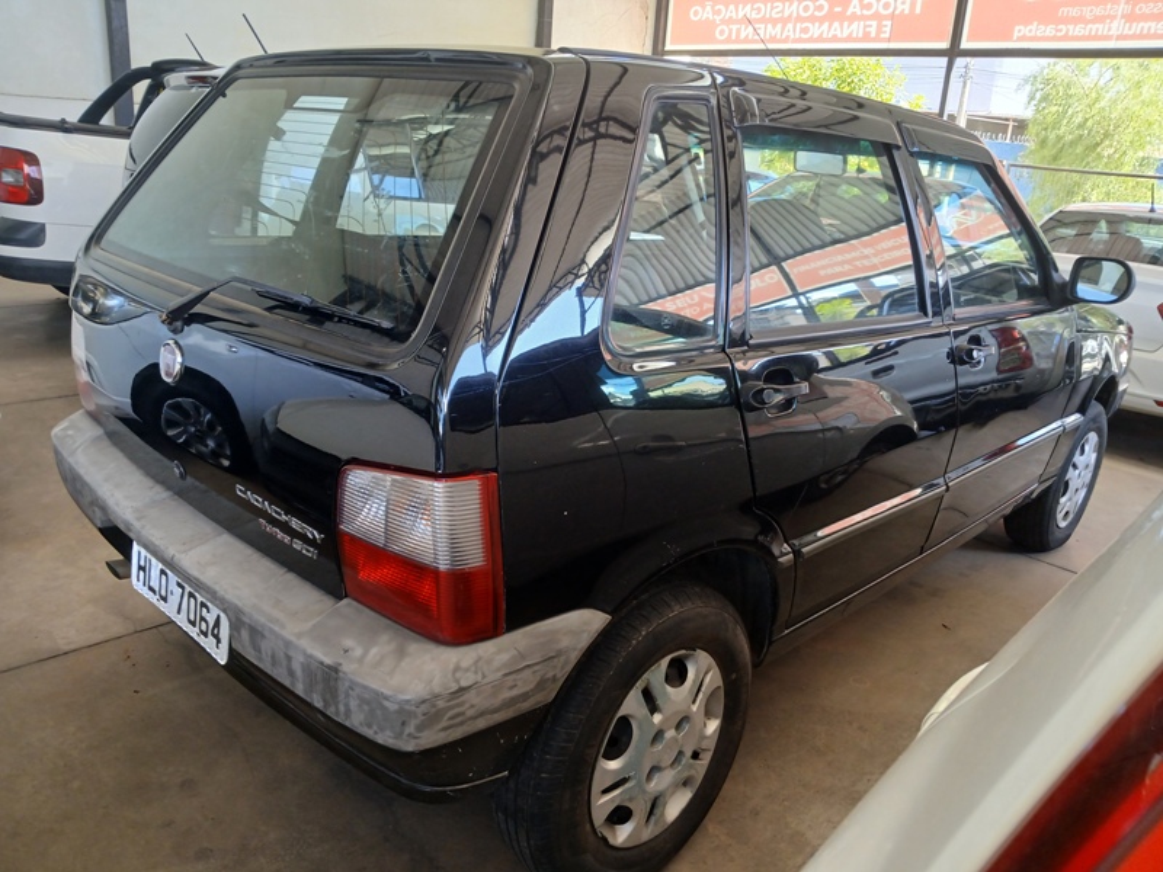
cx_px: 582
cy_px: 436
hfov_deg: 67.3
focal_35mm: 26
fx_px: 874
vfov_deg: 53.1
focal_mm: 3.98
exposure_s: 1/60
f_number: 1.8
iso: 100
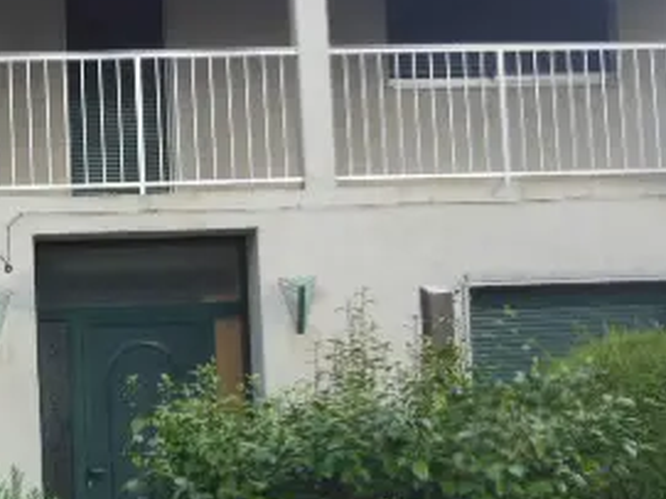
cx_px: 138
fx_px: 1769
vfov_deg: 16.0
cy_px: 236
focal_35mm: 92
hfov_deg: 21.1
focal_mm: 6.9
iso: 125
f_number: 4.1
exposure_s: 1/200
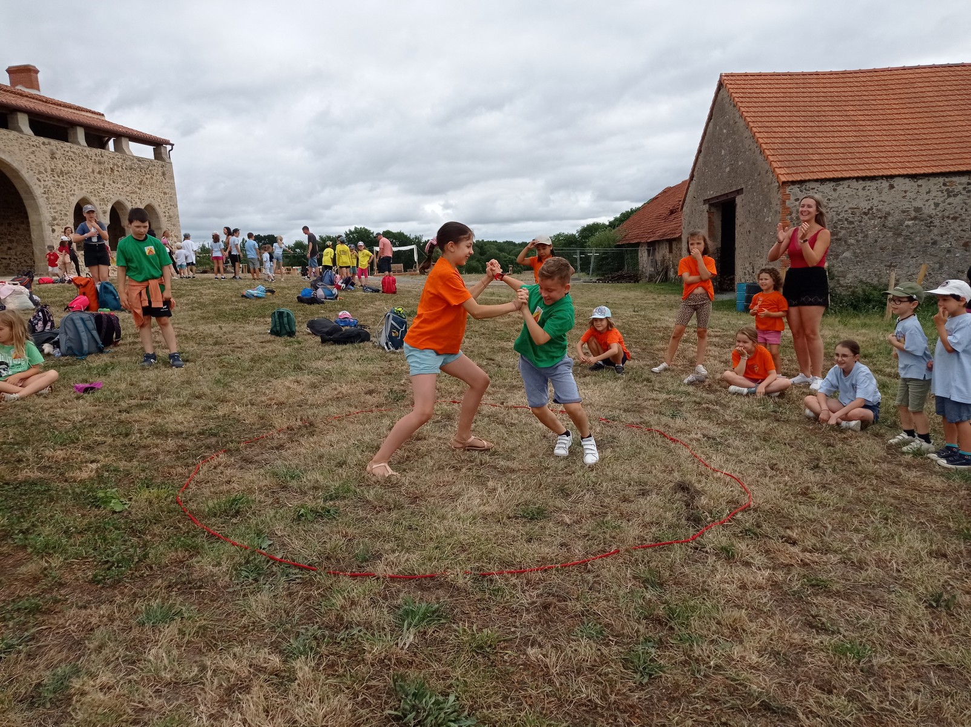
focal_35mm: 28
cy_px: 364
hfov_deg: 63.5
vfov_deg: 49.7
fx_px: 785
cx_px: 486
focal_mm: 4.74
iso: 104
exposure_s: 1/1996
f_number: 1.79
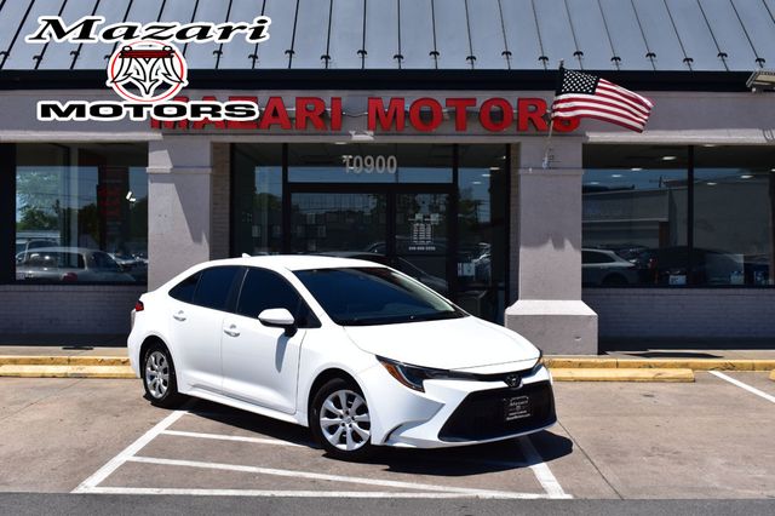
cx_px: 388
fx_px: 968
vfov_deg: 29.8
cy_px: 258
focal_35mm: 45
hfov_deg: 43.6
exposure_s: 1/500
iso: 250
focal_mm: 30
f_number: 11
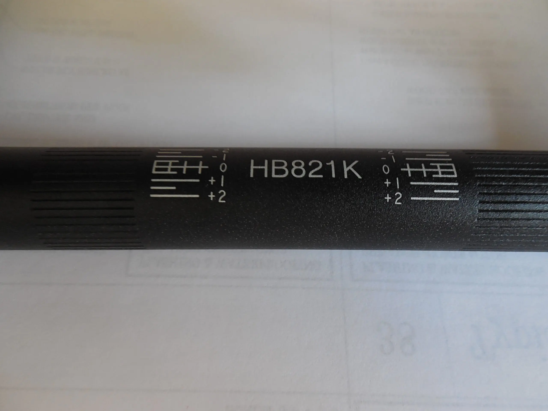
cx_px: 274
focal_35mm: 25
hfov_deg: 69.4
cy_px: 206
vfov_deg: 54.9
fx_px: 396
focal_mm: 4.5
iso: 400
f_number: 3.3
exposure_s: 1/30
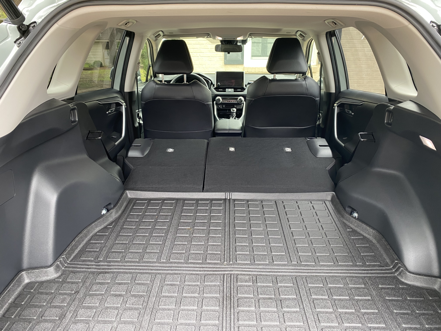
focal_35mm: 26
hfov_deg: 67.3
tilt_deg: -17.8
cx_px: 220
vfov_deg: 53.1
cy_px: 166
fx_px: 331
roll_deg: -0.9
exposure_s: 1/90
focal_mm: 4.25
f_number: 1.8
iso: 125
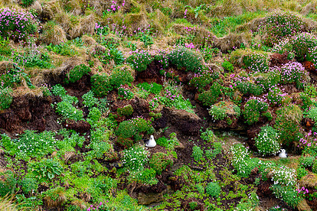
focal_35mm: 98
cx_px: 209
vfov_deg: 13.9
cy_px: 143
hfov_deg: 20.7
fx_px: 863
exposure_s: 1/80
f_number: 8
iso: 720
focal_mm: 70
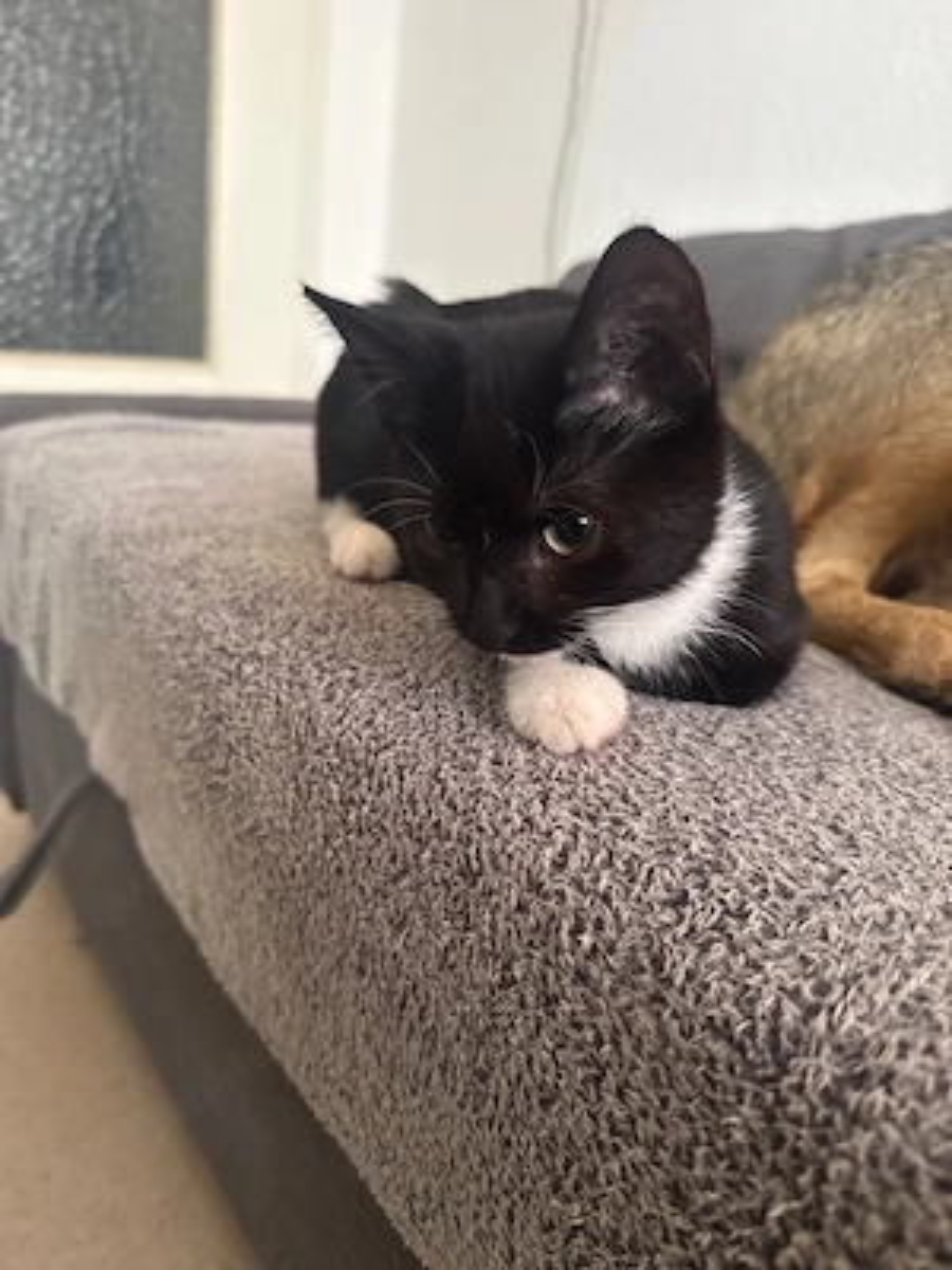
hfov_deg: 56.8
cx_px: 476
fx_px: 880
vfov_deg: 71.6
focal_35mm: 24
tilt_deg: -17.6
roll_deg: -5.7
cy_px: 635
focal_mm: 6.76
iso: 800
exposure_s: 1/55
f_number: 1.78
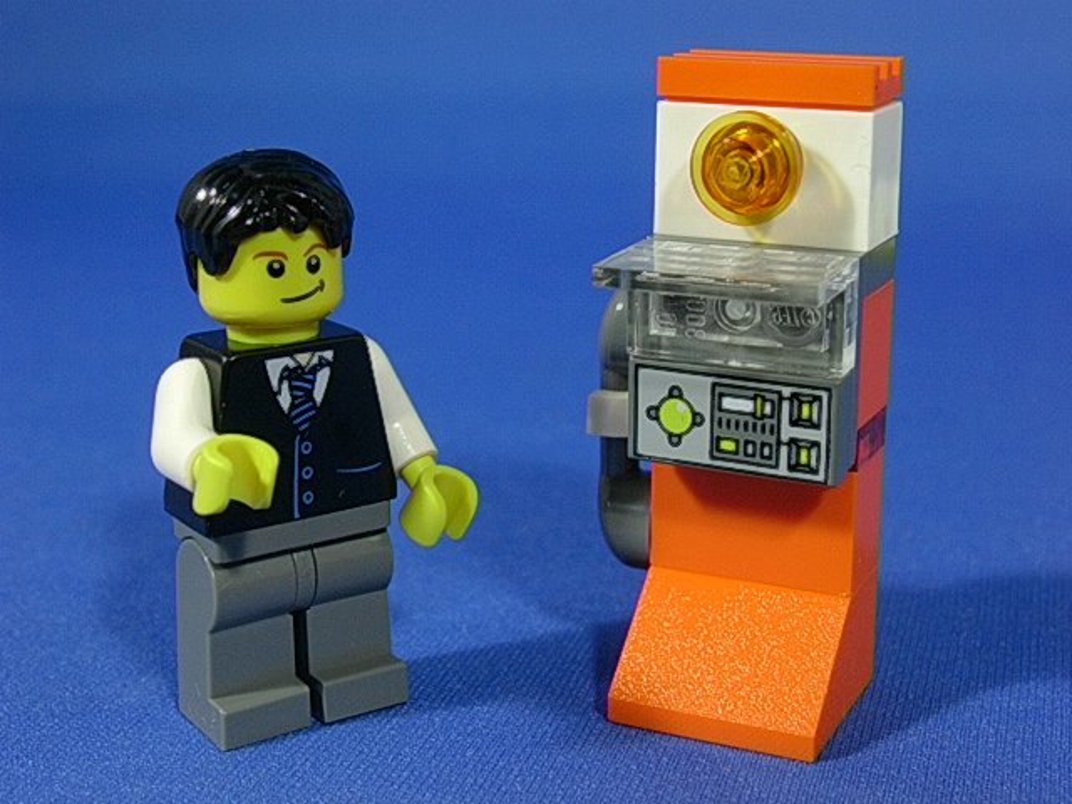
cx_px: 536
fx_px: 1858
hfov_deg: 32.2
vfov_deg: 24.4
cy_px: 402
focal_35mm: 60
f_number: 3.4
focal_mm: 9
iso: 70
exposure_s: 1/8.2
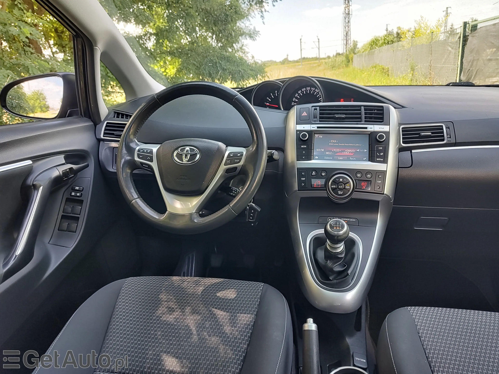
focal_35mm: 23
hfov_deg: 73.9
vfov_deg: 58.9
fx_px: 332
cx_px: 250
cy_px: 187
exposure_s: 1/100
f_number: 1.8
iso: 118
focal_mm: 5.56
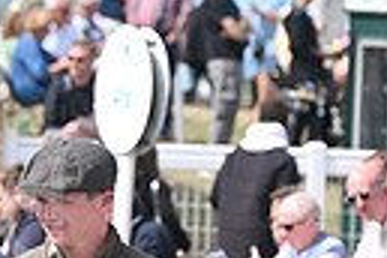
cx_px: -318
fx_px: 9191
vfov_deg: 1.6
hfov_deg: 2.4
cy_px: 238
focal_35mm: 855
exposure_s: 1/1600
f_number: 5.6
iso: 400
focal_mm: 190
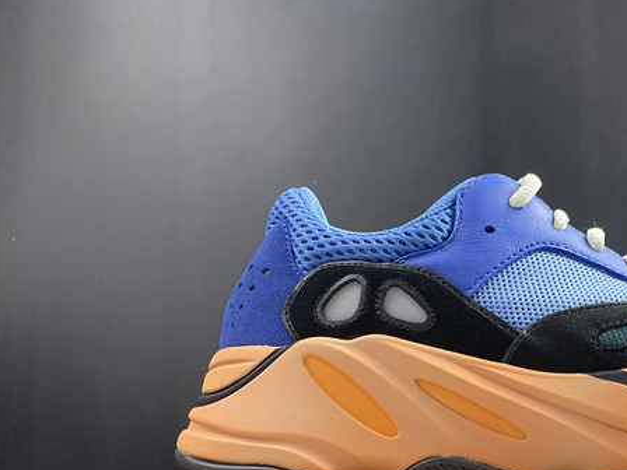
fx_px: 1051
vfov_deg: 23.9
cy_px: 497
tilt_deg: +7.5
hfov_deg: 31.7
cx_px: 560
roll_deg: +1.4
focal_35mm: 58
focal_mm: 4.2
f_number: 1.6
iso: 125
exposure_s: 1/100
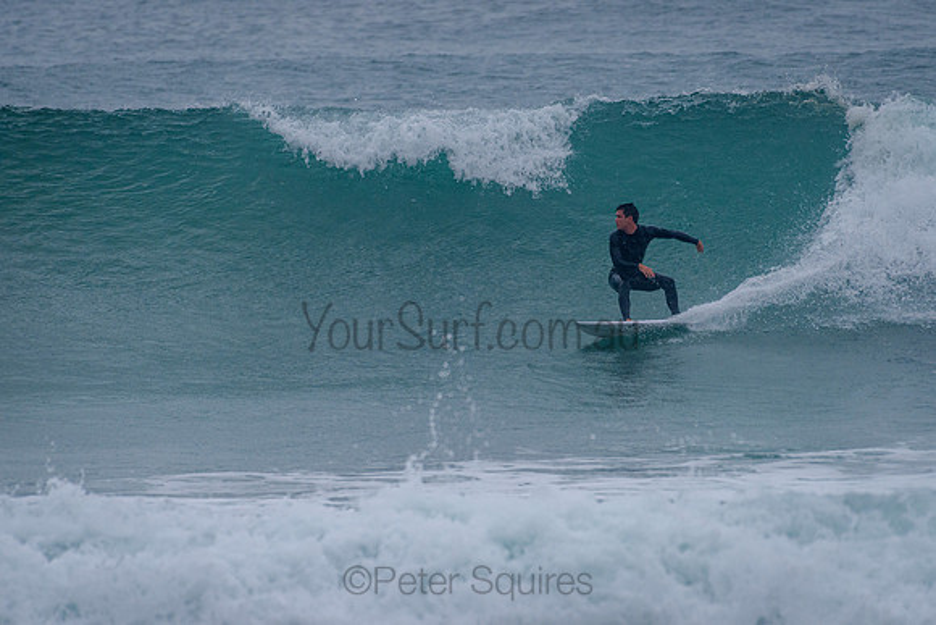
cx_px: 468
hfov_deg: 3.4
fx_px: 15929
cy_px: 312
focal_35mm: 613
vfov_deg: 2.2
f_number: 5.6
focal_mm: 500
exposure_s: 1/2000
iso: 560
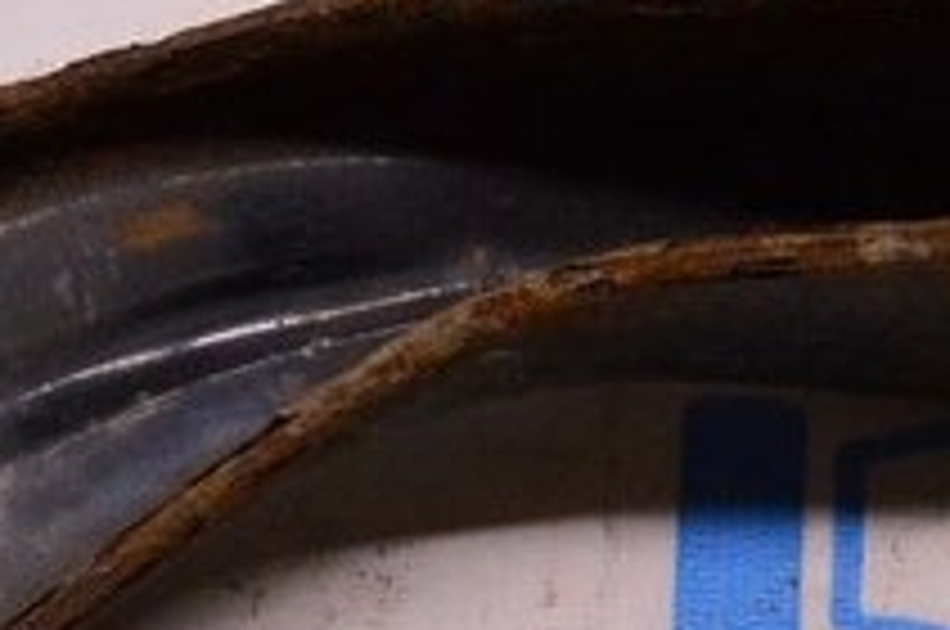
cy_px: 43
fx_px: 6534
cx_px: 882
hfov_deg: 8.3
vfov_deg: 5.5
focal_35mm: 248
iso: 1600
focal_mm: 34
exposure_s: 1/125
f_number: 8
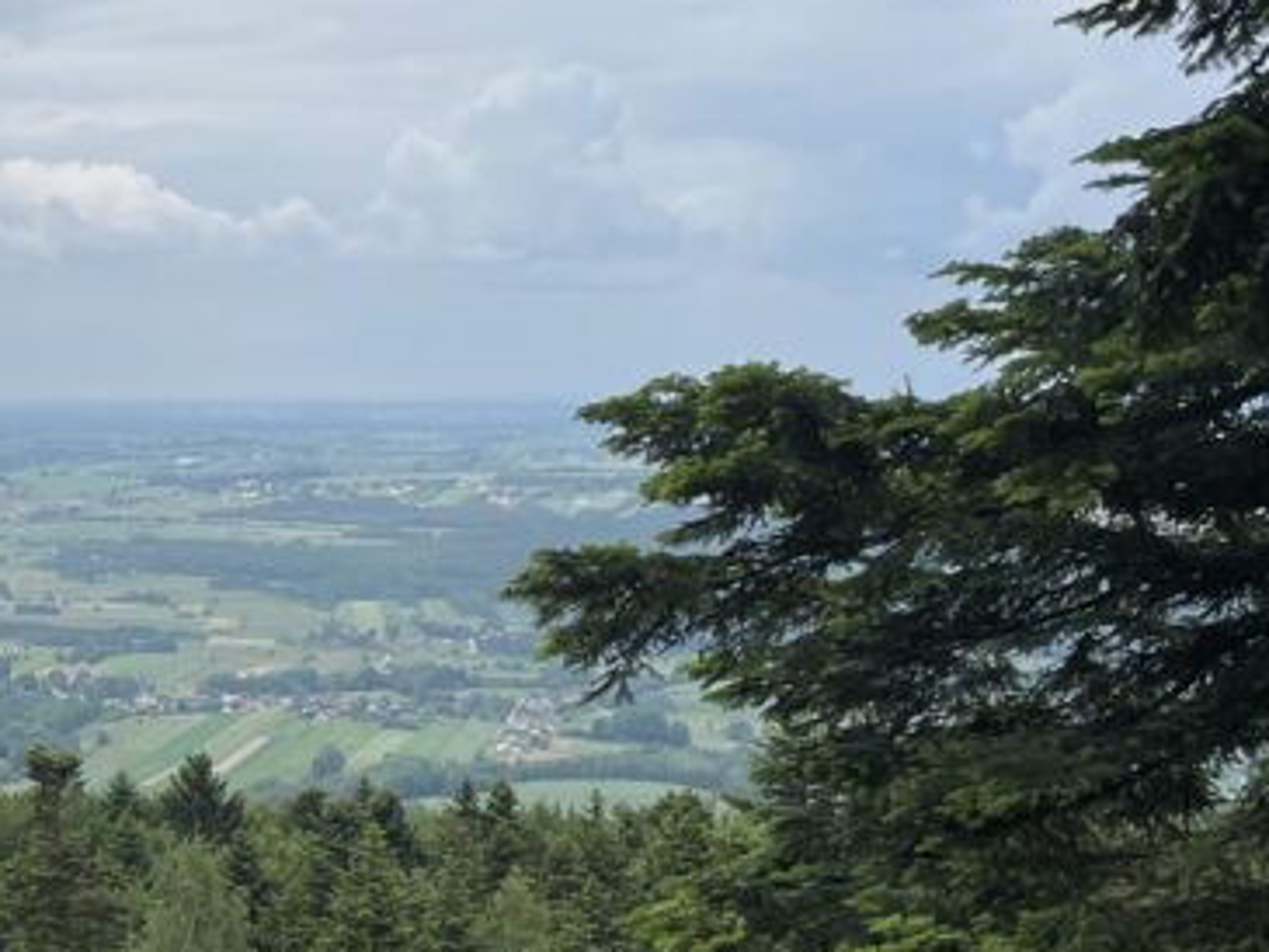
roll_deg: +0.8
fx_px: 2677
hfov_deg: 24.8
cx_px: -143
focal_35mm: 73
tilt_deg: -1.8
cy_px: 476
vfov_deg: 20.2
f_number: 1.6
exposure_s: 1/4132
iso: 32
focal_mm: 4.2
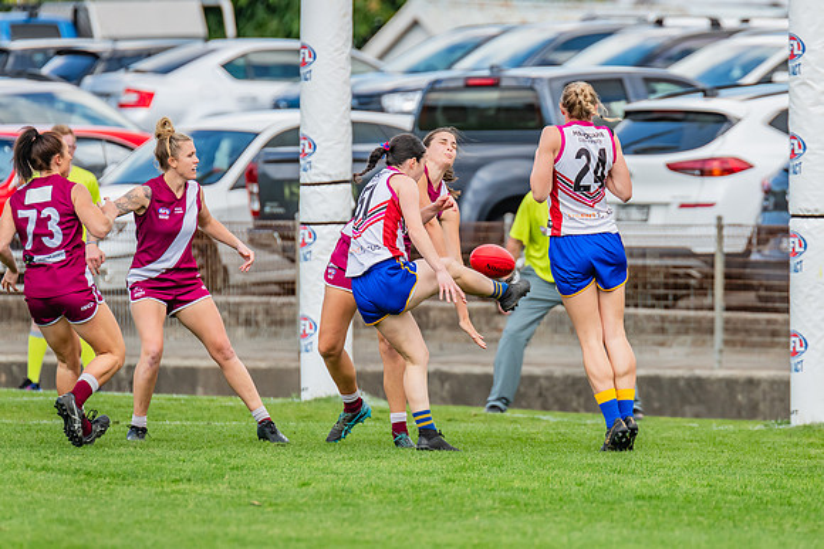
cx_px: 489
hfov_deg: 4.1
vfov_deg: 2.7
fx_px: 11582
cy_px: 252
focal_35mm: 506
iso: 800
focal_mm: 420
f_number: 5.6
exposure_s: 1/1600
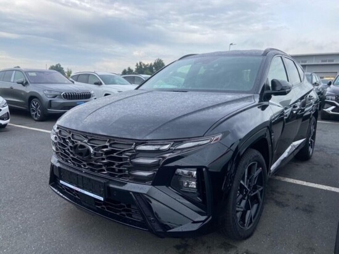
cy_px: 127
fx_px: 255
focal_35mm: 26
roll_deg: -1.4
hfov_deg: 67.3
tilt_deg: -9.1
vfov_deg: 53.1
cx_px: 170
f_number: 1.8
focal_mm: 4.25
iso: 32
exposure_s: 1/681
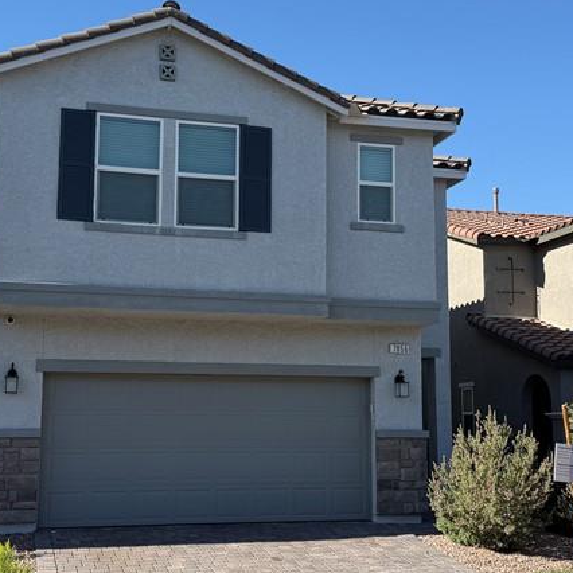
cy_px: 297
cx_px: 282
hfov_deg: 33.4
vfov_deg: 33.4
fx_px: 955
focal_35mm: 51
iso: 80
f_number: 1.78
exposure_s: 1/2907
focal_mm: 6.76
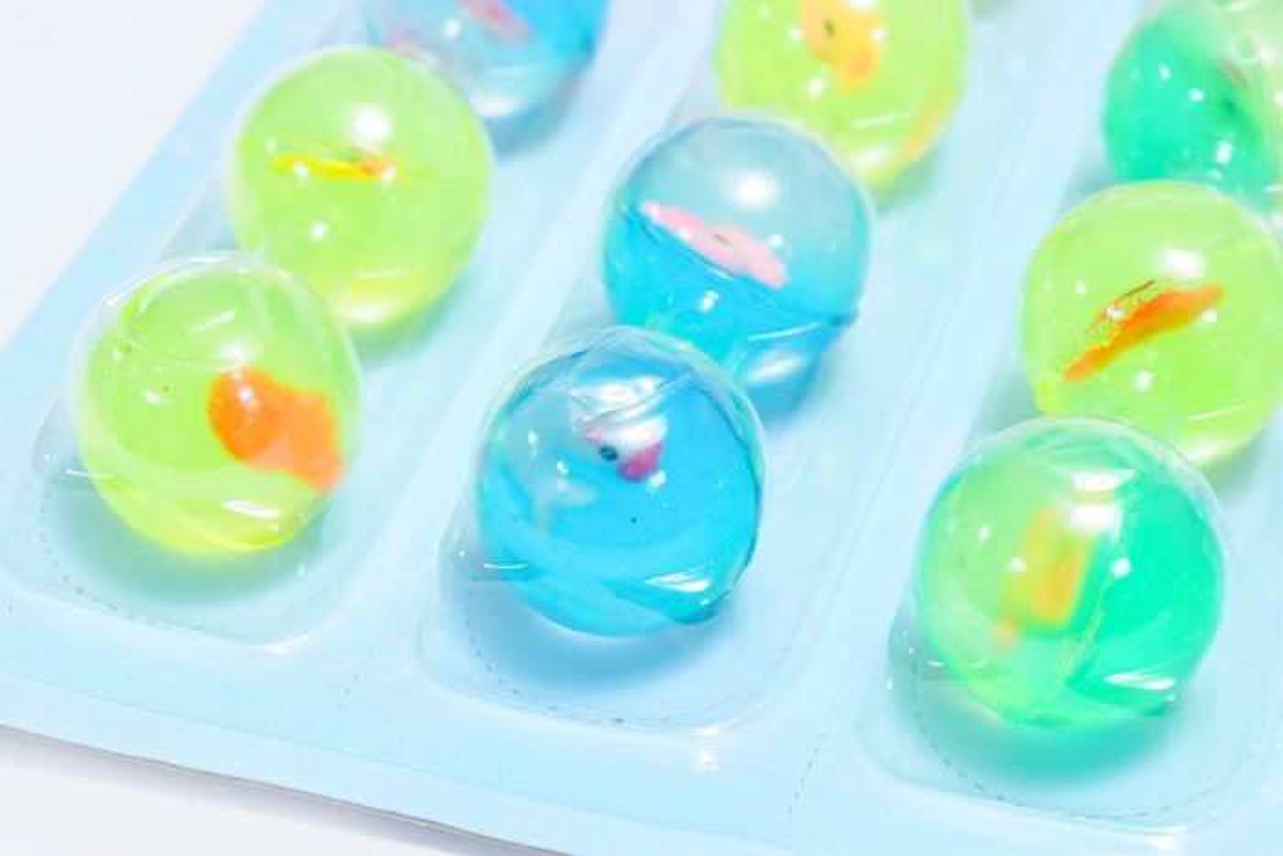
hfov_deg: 19.5
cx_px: 642
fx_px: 3743
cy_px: 428
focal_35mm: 105
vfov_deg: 13.0
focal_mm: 70
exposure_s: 1/125
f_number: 11
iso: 3200
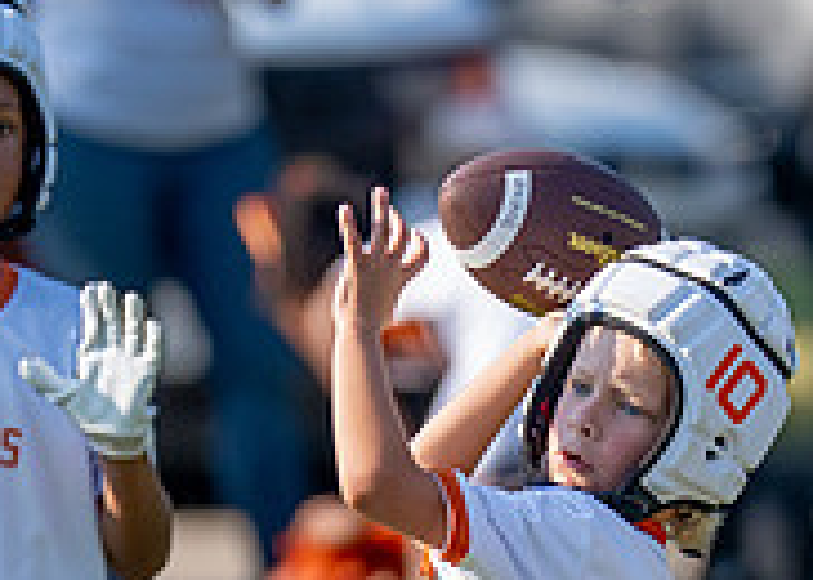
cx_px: 579
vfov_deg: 1.2
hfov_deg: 1.7
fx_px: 27846
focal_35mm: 1206
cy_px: 666
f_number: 2.8
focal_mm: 200
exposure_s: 1/2500
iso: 250
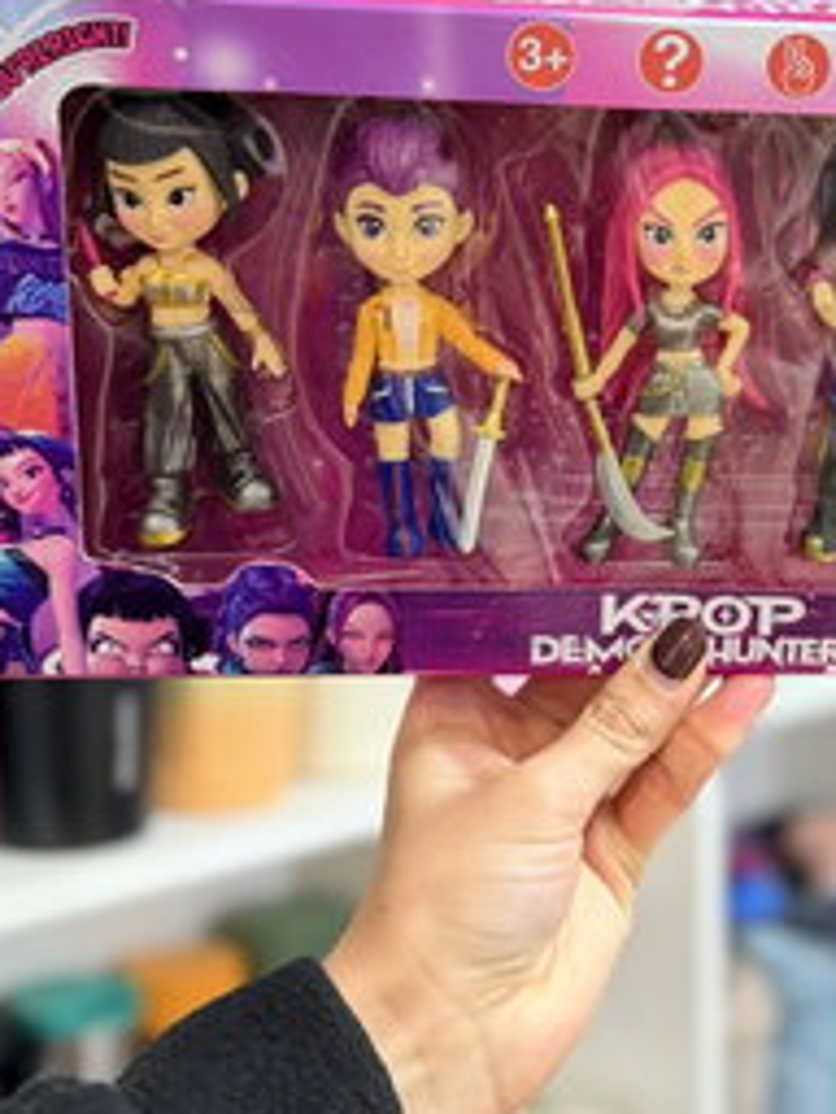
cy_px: 337
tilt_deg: -0.5
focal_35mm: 50
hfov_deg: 28.0
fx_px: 1610
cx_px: 749
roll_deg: +0.1
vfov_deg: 37.6
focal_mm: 6.76
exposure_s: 1/50
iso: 500
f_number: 1.78
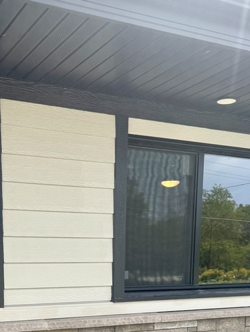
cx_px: 66
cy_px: 314
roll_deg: -0.6
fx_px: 500
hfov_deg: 27.7
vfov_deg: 34.2
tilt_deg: -6.4
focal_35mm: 52
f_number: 1.78
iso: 80
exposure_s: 1/1949
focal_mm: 6.76
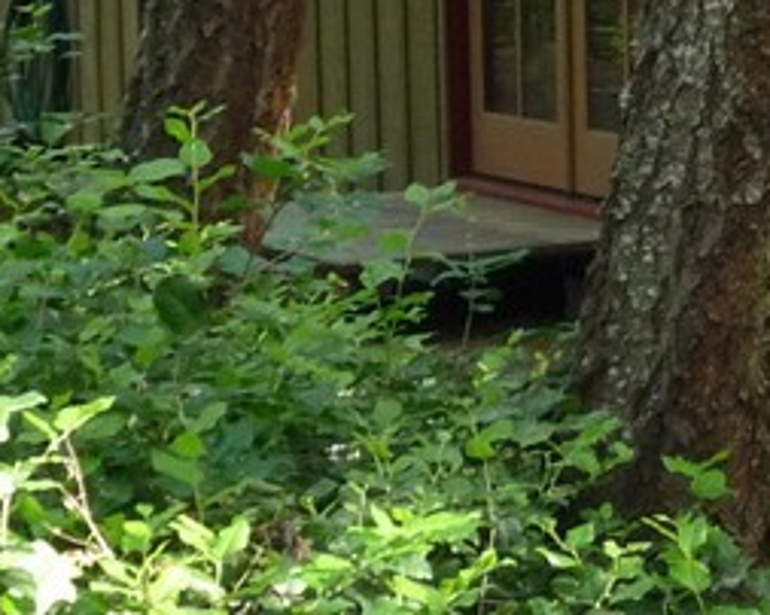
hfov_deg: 11.2
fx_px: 3871
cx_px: 904
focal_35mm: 170
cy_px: -253
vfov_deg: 8.9
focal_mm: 7.1
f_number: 4
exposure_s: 1/30
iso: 320
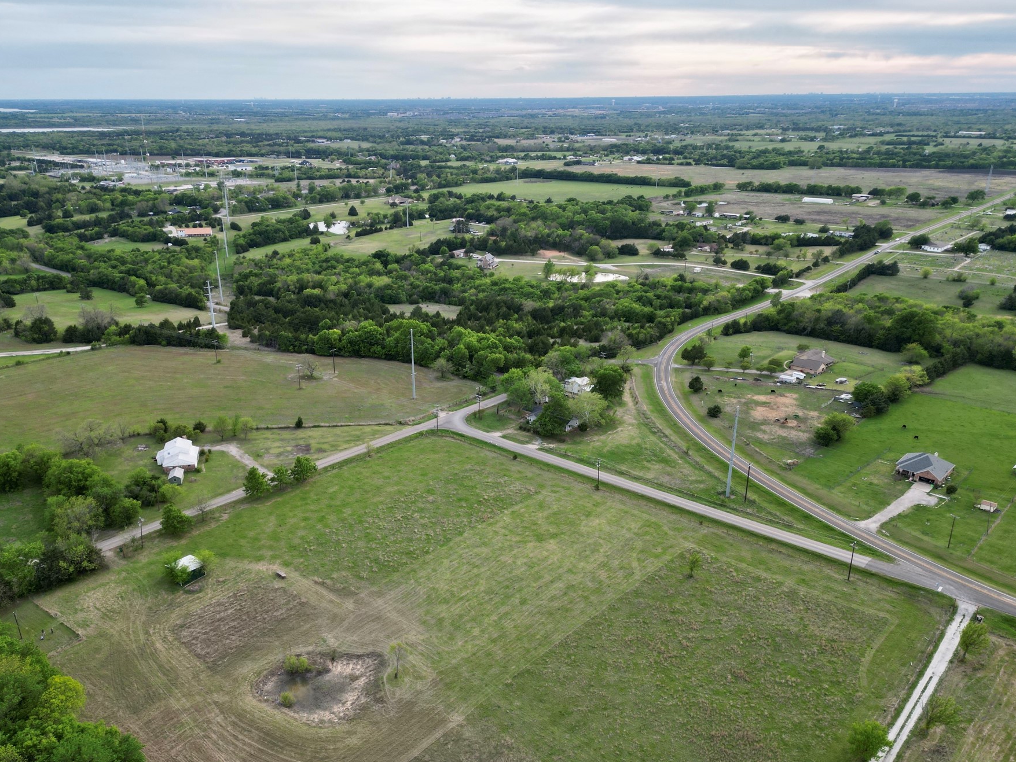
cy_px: 435
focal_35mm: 28
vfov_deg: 49.6
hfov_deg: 63.3
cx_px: 467
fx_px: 822
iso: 200
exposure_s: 1/1000
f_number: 1.7
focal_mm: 6.72
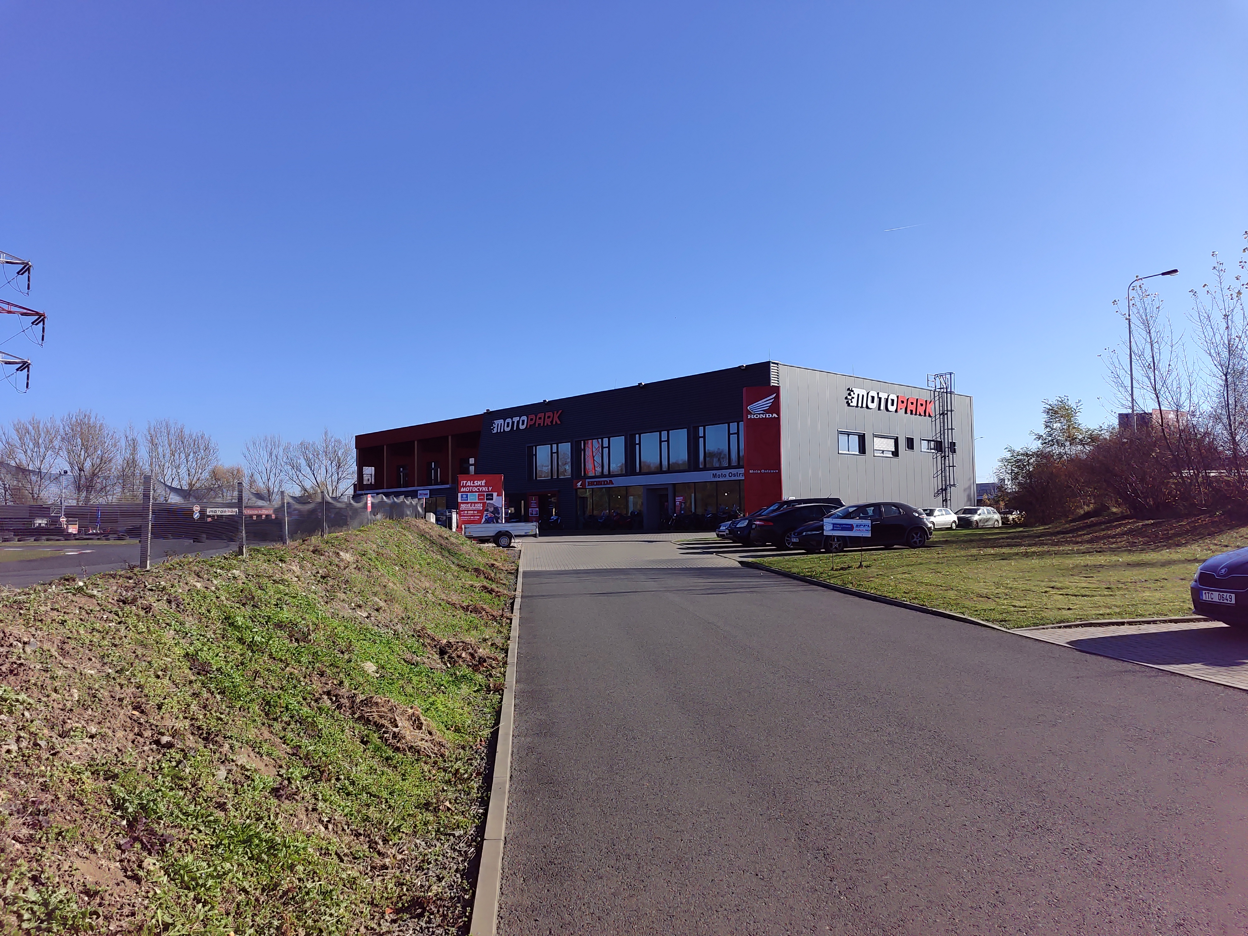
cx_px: 624
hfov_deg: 69.4
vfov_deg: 54.9
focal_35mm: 25
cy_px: 468
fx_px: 901
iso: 50
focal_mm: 5.95
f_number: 1.89
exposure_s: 1/780
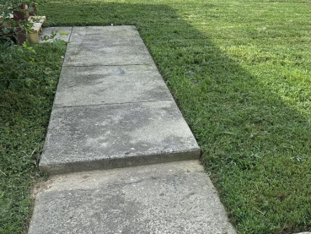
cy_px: 92
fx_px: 422
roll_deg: +2.1
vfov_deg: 30.8
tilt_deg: -19.1
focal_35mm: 47
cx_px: 237
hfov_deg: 39.2
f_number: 1.6
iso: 50
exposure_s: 1/1279
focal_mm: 5.96
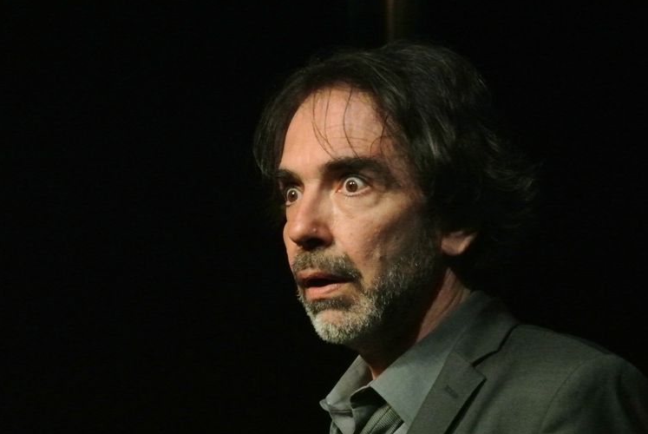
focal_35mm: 318
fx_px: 5731
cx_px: 317
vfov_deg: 4.3
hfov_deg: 6.5
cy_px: 210
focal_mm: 110
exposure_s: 1/125
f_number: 10
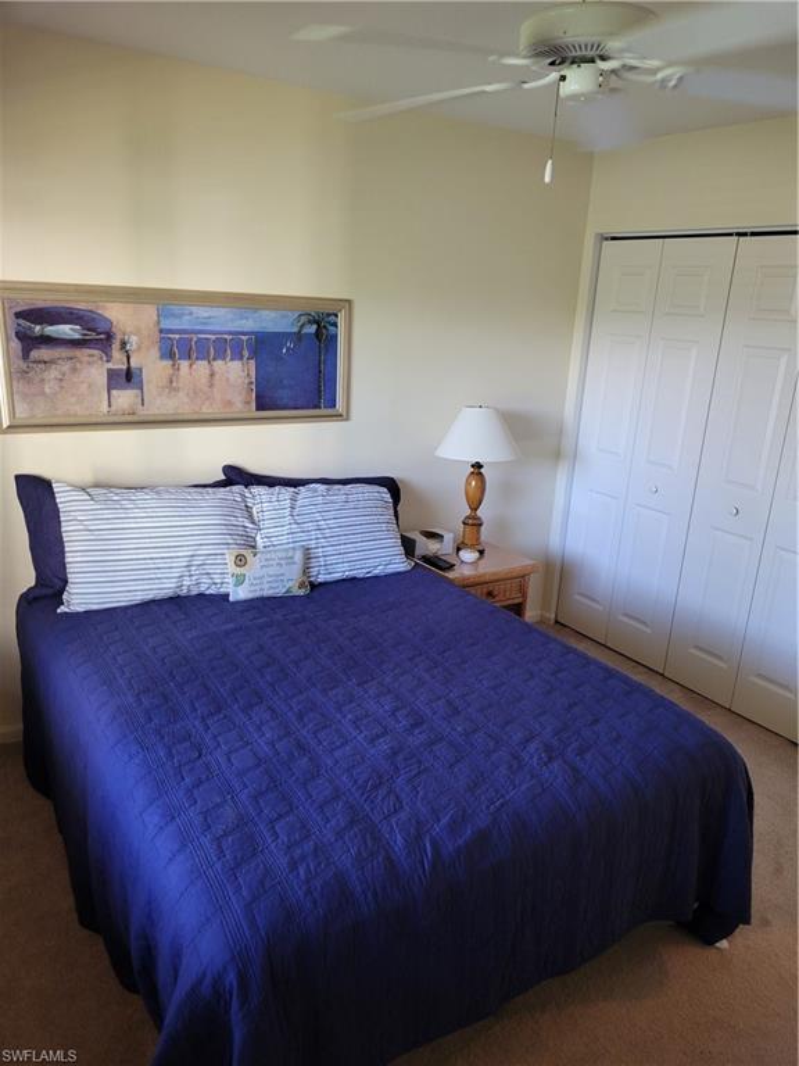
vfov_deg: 67.3
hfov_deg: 53.1
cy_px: 533
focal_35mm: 26
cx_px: 400
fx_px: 800
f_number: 1.8
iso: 200
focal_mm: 5.4
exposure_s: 1/40
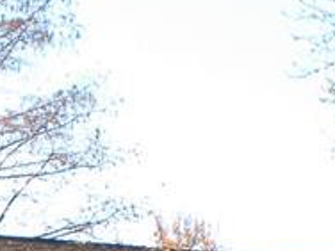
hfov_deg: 10.8
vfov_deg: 8.0
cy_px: 437
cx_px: 418
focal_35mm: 180
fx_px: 1742
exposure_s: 1/160
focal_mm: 5.9
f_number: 4
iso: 64
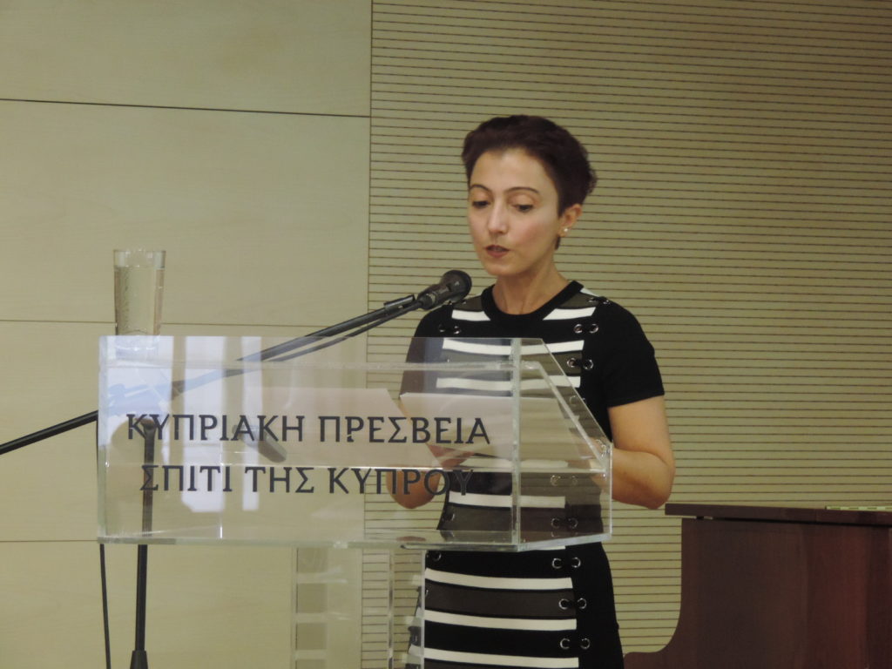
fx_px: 4767
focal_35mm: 185
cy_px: 334
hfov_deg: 10.7
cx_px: 446
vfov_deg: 8.0
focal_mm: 33
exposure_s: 1/30
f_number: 4.6
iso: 800
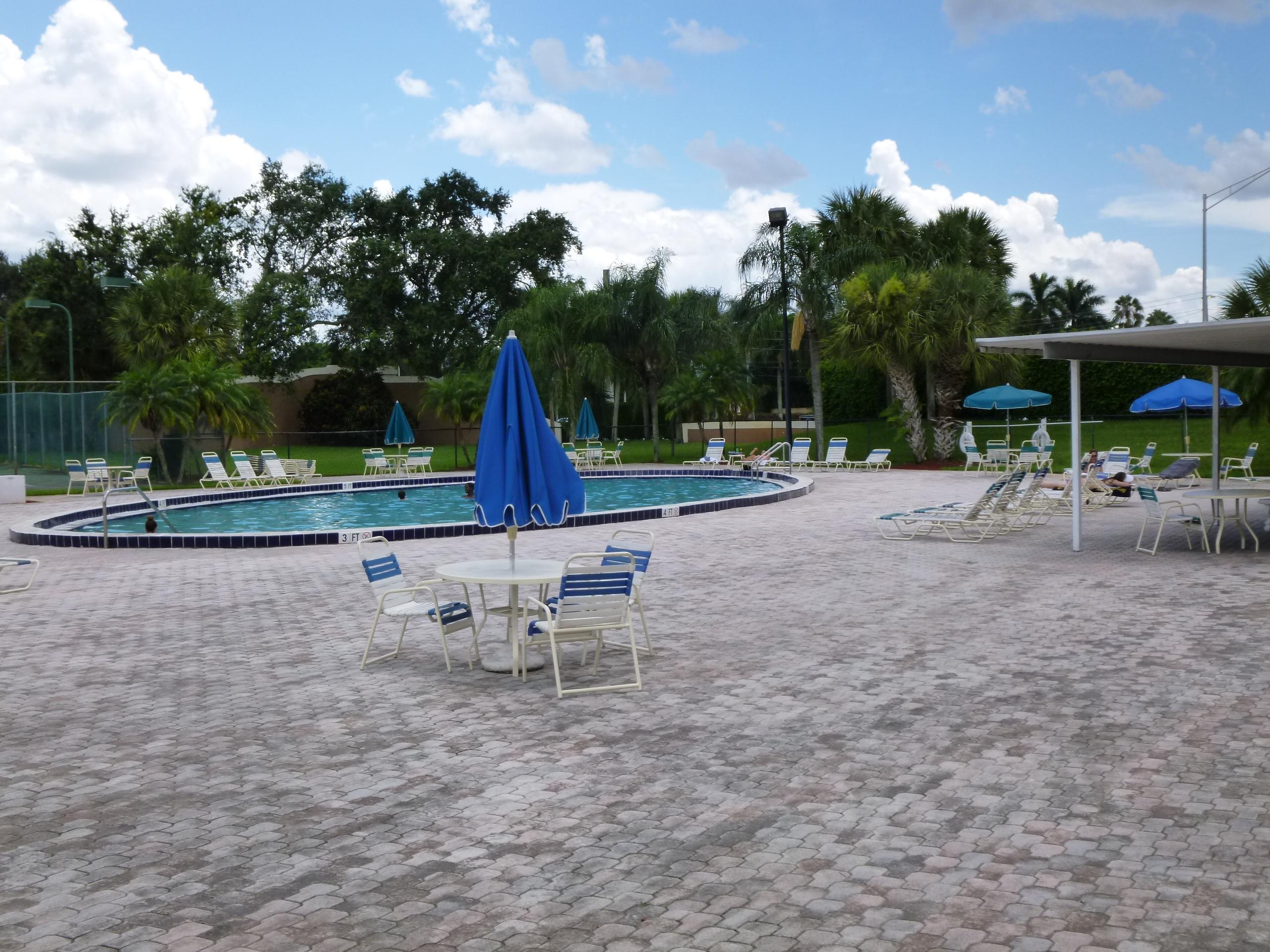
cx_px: 635
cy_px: 476
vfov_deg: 35.1
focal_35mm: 41
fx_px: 1504
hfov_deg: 45.8
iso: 160
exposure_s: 1/640
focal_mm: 7.4
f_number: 3.8
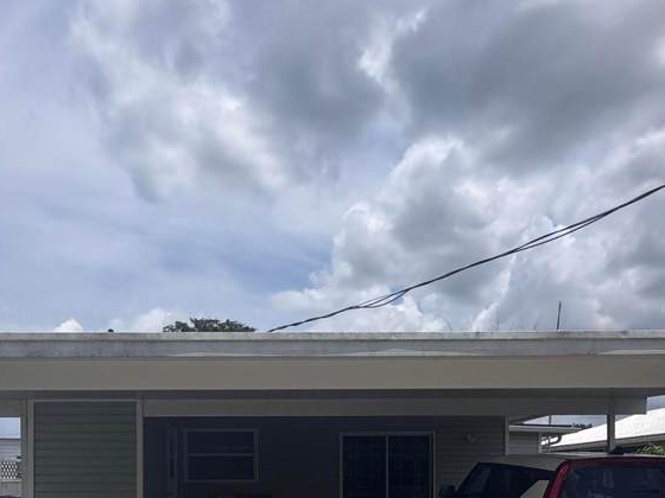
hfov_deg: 56.6
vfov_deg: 39.7
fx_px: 615
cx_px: 291
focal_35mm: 32
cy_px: 480
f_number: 2.2
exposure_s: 1/3106
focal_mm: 2.22
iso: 50
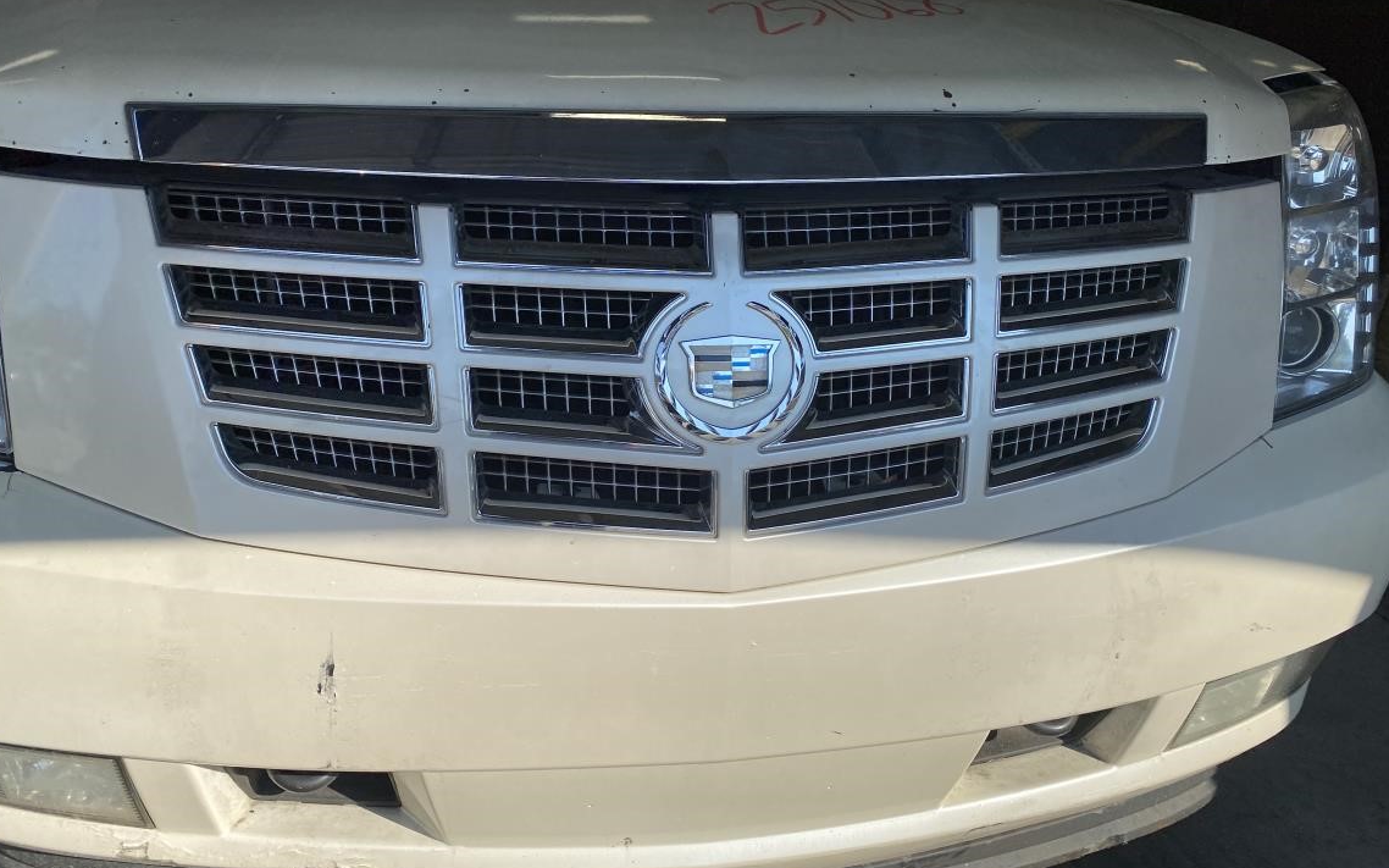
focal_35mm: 31
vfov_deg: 40.5
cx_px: 669
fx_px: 1173
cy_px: 359
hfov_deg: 61.2
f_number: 1.8
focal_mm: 4.25
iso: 32
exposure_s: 1/2571
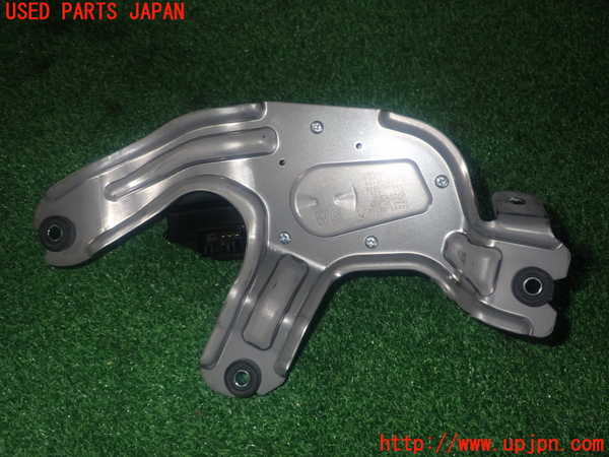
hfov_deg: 51.4
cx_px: 304
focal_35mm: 36
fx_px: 633
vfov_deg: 39.7
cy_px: 228
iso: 250
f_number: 7.1
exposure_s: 1/40
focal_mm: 6.37
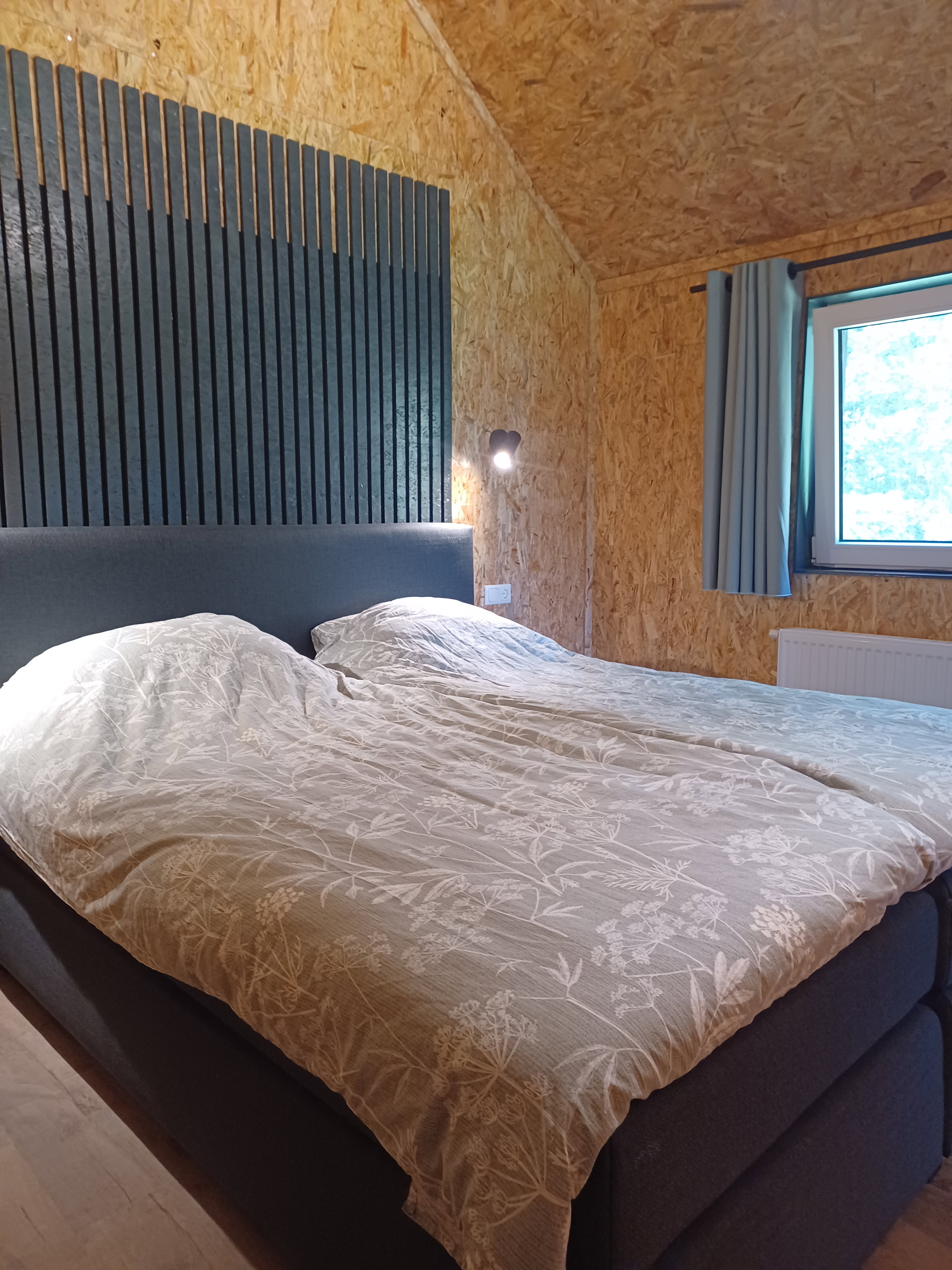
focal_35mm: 25
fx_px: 917
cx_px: 476
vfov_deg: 69.4
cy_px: 635
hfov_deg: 54.9
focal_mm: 4.6
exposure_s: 1/25
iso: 400
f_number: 1.8
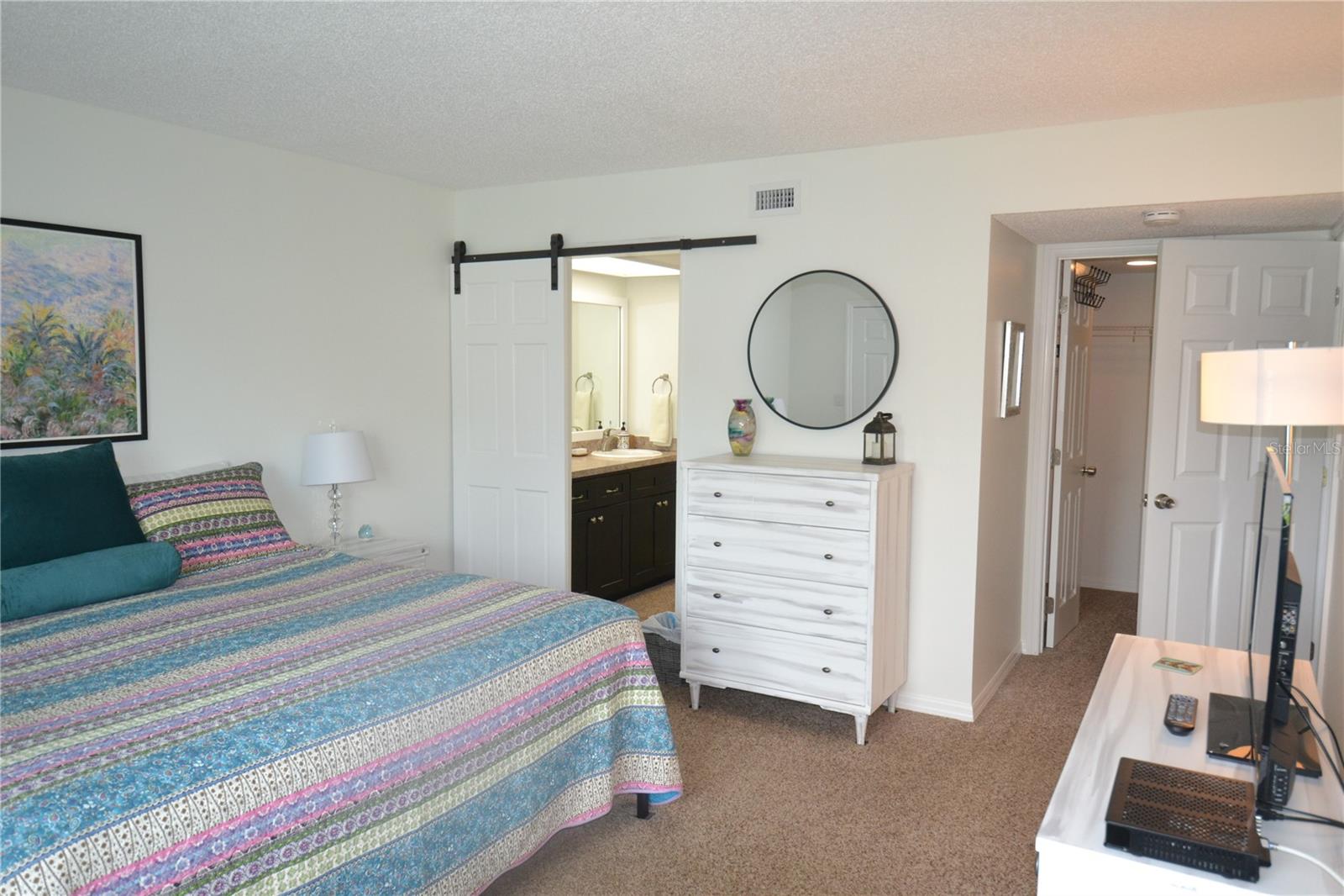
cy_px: 448
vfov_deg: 53.1
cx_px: 672
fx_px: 896
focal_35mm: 24
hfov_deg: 73.8
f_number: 4.2
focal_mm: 16
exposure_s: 1/60
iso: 900
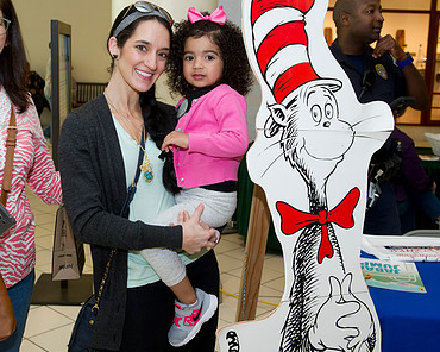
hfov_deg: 39.4
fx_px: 612
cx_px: 186
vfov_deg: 32.1
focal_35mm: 47
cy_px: 161
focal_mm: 32
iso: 1250
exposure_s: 1/250
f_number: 5.6
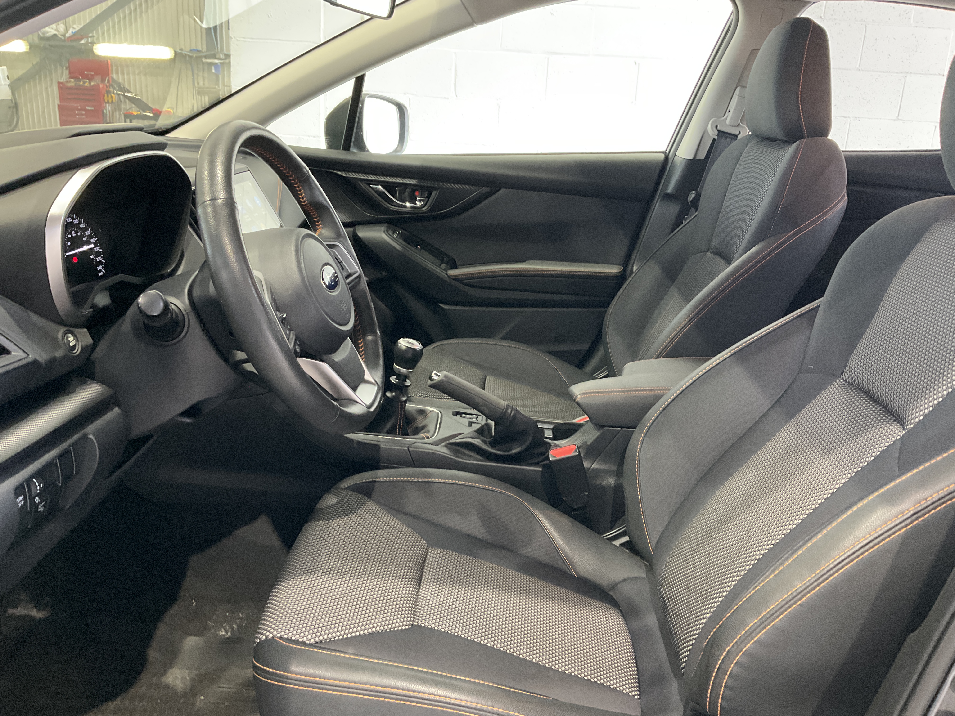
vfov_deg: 48.2
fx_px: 800
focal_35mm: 29
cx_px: 478
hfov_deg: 61.7
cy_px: 358
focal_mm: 3
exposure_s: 1/48
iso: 320
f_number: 1.8
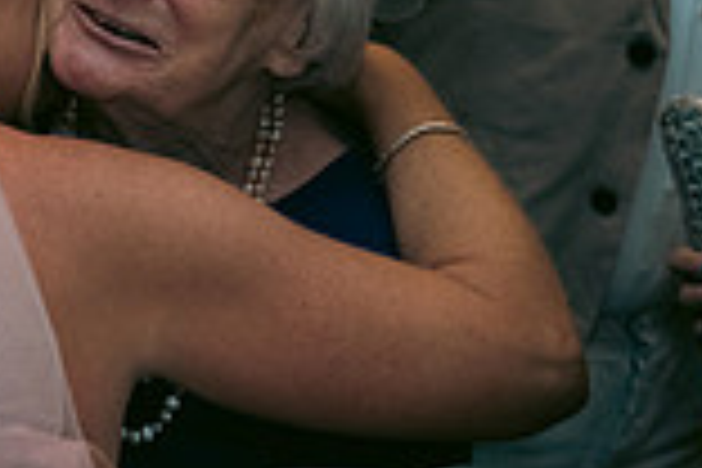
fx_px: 2535
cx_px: 14
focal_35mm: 130
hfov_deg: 15.5
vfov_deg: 10.5
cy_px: 97
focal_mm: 35
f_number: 3.5
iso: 800
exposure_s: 1/160
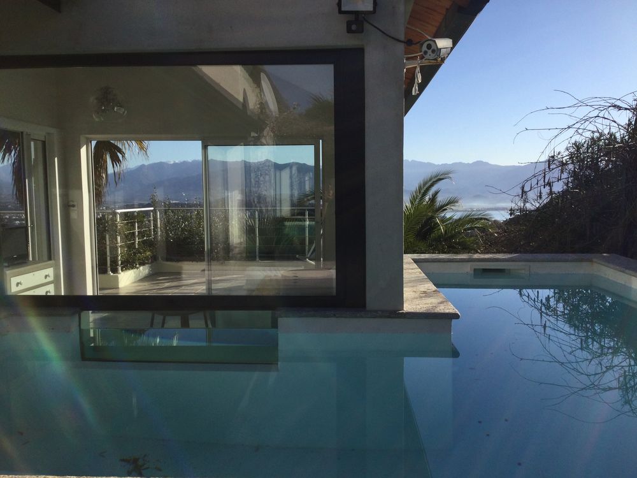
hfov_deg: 58.4
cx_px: 318
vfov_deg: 45.4
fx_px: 570
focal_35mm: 31
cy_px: 239
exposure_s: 1/1698
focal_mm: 3.3
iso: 25
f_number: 2.4
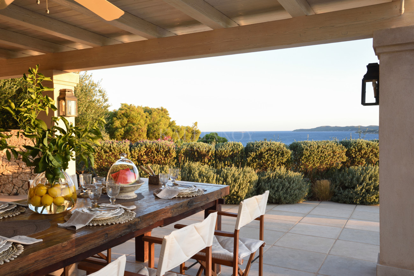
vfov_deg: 41.2
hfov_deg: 58.7
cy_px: 138
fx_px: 368
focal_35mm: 32
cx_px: 207
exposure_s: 1/15
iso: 200
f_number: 11
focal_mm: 32
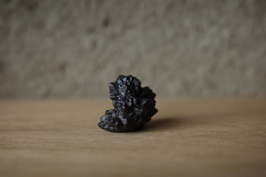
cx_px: 133
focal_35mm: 40
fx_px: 296
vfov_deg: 33.4
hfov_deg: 48.5
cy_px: 88
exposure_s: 1/100
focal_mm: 26
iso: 200
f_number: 2.8
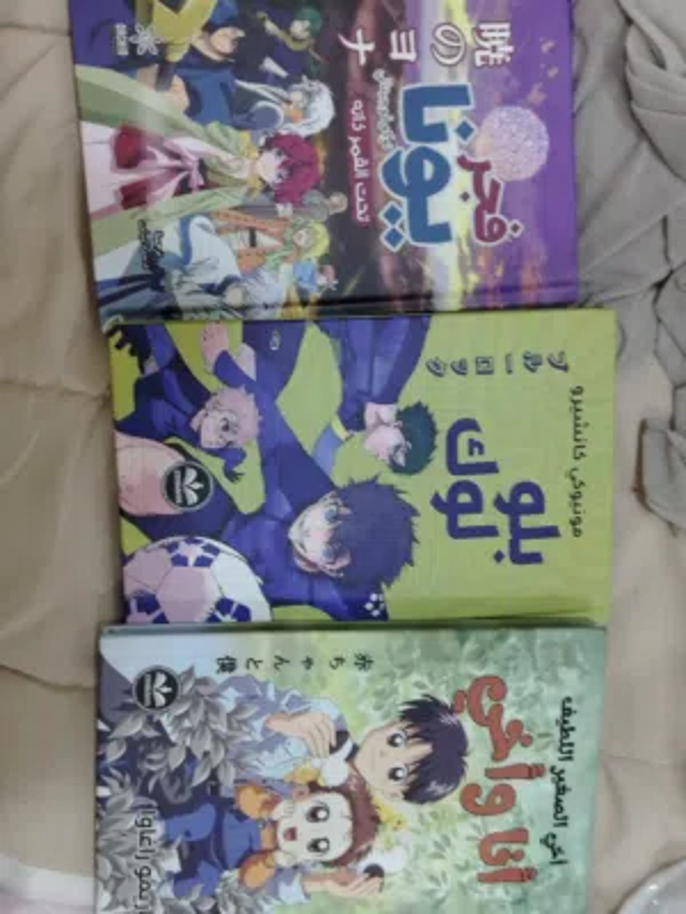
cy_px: 457
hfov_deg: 36.8
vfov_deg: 47.9
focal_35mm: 39
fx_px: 1031
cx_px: 343
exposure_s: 1/50
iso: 309
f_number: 1.75
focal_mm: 5.25
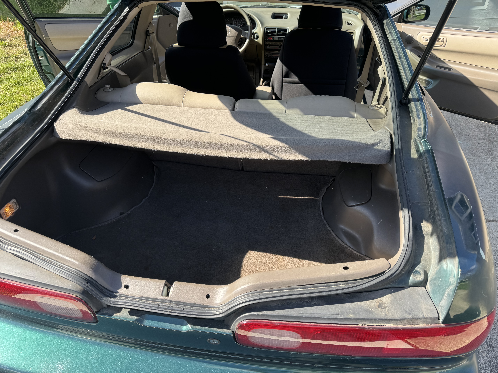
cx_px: 249
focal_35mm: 24
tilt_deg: -32.8
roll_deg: -0.1
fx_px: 345
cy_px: 186
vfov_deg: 56.8
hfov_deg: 71.6
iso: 80
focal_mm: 6.86
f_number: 1.78
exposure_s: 1/693
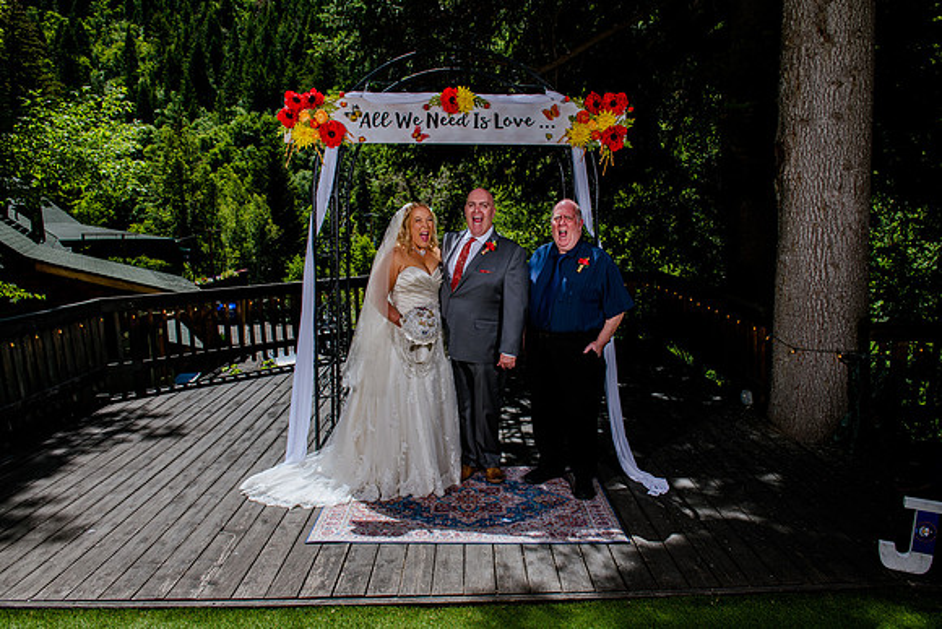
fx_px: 628
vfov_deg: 53.2
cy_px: 314
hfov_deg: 73.7
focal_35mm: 24
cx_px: 471
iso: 160
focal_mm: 24
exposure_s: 1/400
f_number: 8
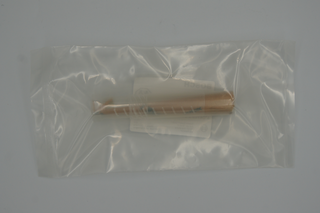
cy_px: 106
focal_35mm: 60
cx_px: 160
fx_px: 533
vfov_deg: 22.6
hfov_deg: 33.4
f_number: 5.6
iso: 200
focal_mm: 40
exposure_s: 1/500
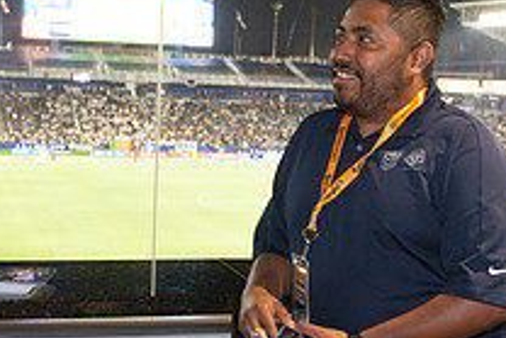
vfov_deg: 20.3
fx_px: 942
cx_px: 199
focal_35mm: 67
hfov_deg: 30.0
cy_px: 213
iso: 640
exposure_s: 1/80
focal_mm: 24
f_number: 6.3
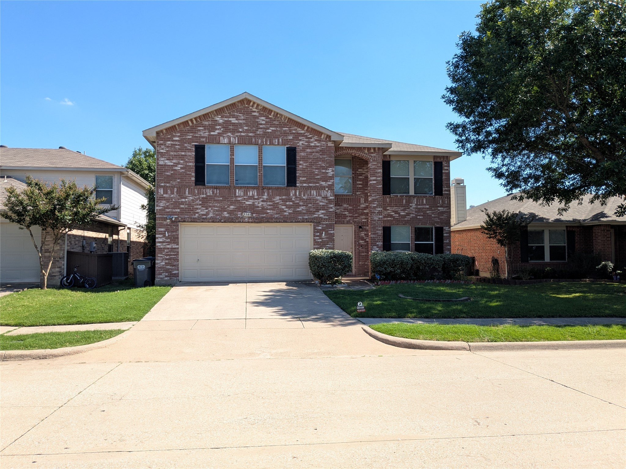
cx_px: 313
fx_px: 488
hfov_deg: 65.3
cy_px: 234
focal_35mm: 27
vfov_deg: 51.4
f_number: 1.73
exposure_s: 1/1376
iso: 53
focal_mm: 4.38
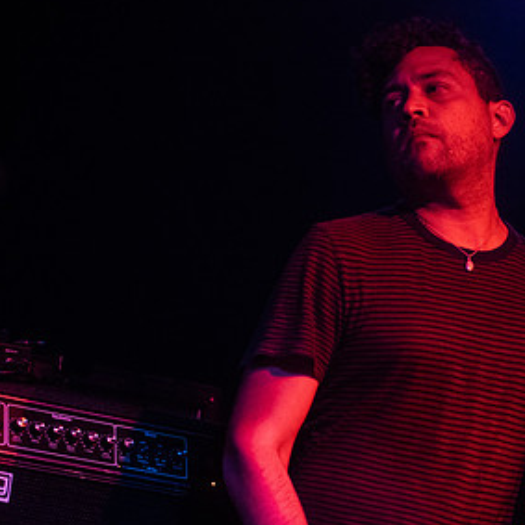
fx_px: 2574
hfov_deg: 11.5
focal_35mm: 150
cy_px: 346
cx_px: 514
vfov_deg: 11.6
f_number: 3.2
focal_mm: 86
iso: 3200
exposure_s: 1/400
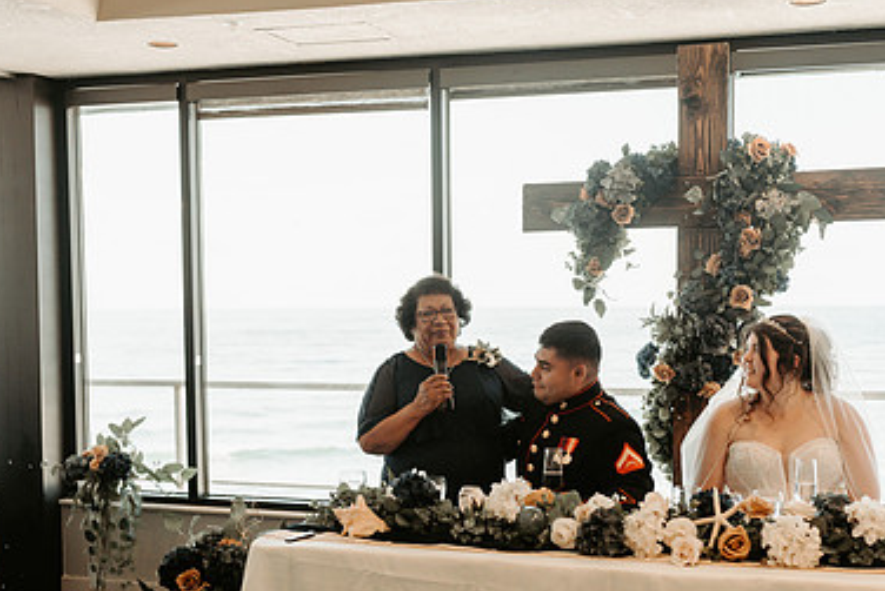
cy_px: 406
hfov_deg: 36.8
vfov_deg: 24.9
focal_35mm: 54
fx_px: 1328
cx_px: 480
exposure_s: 1/320
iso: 320
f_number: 2.8
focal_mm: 35
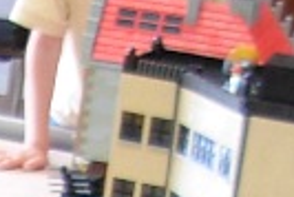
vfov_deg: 4.3
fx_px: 2485
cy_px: 728
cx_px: -577
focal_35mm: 304
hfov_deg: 6.2
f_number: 2.9
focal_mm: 6.3
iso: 91
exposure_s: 1/4
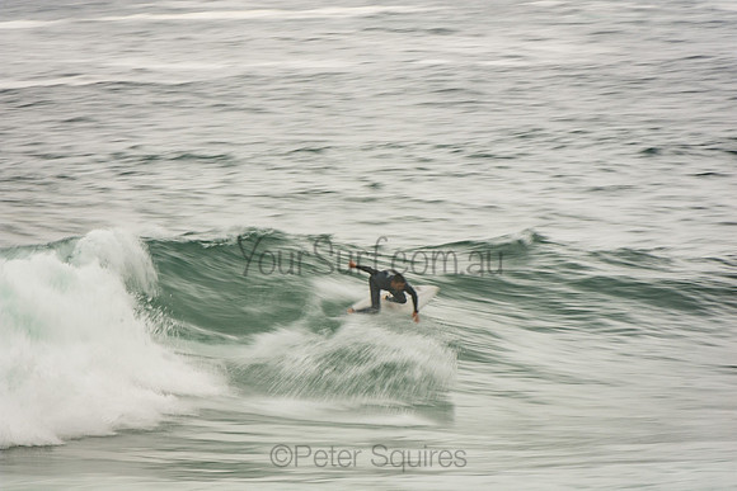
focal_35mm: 600
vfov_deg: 2.3
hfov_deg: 3.4
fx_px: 12286
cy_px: 246
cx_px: 368
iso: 100
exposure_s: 1/30
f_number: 20
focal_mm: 400
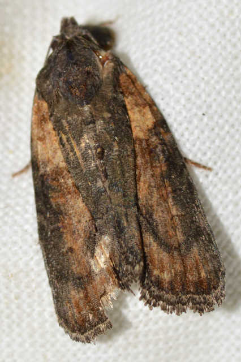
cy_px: 181
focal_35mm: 150
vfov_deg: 13.7
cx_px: 120
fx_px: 1508
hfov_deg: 9.1
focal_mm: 100
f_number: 20
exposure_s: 1/200
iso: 100
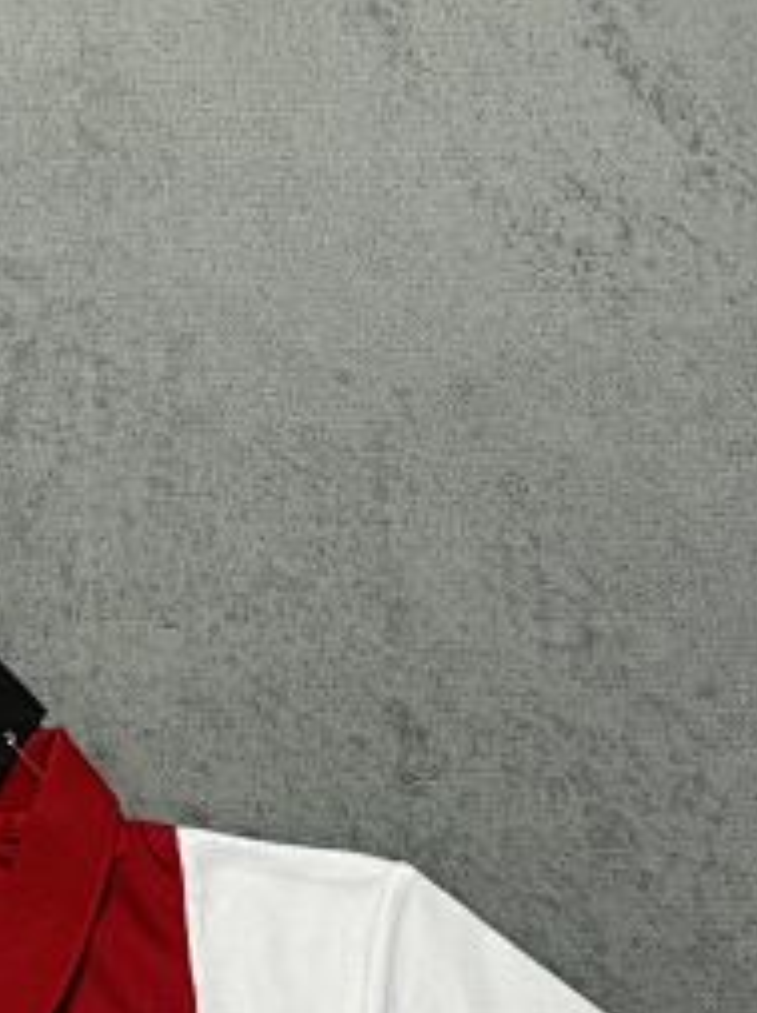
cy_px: 1497
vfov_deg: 21.7
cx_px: -124
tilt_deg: -80.8
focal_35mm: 76
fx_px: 2222
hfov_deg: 18.4
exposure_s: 1/50
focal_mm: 6.76
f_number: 1.78
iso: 125
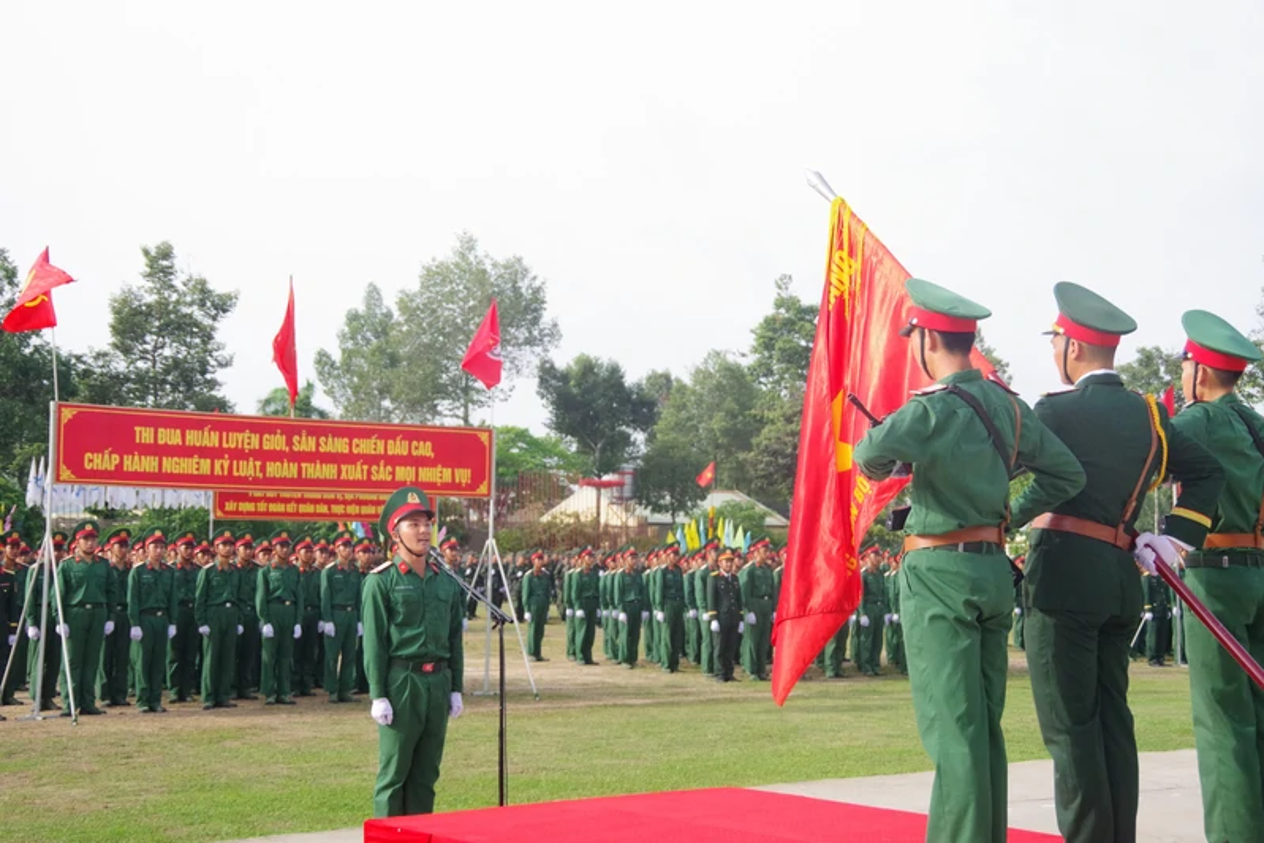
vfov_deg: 25.1
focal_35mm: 54
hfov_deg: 36.9
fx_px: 1896
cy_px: 422
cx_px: 632
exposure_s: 1/5000
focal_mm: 36
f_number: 5
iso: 3200
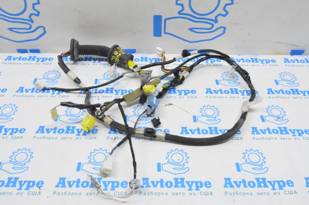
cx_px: 154
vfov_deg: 38.3
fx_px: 296
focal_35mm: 34
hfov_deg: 55.1
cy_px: 102
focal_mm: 23
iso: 6400
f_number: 20
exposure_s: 1/20
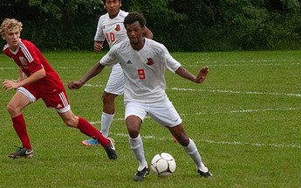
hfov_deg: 5.0
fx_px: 3475
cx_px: 107
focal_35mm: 424
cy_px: 104
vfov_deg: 3.1
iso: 1600
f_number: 5.6
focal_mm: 165
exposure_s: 1/800
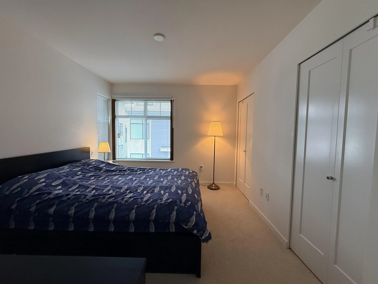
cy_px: 142
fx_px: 153
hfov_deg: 102.1
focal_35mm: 14
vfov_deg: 85.7
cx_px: 189
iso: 125
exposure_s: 1/120
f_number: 2.2
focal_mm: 2.22
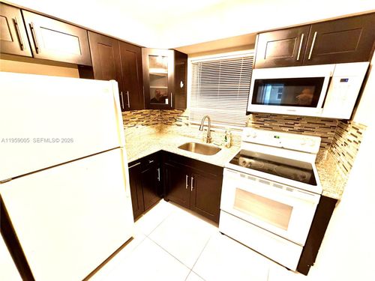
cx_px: 188
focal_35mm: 14
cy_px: 140
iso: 250
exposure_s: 1/60
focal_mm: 2.22
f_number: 2.2
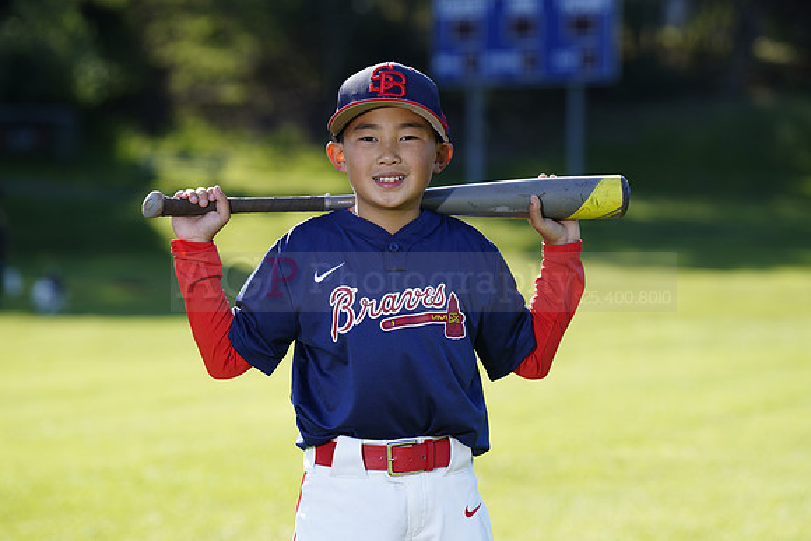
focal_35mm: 168
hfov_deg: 12.2
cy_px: 270
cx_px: 406
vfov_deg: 8.2
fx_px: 3785
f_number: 5
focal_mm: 168
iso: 100
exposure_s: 1/250
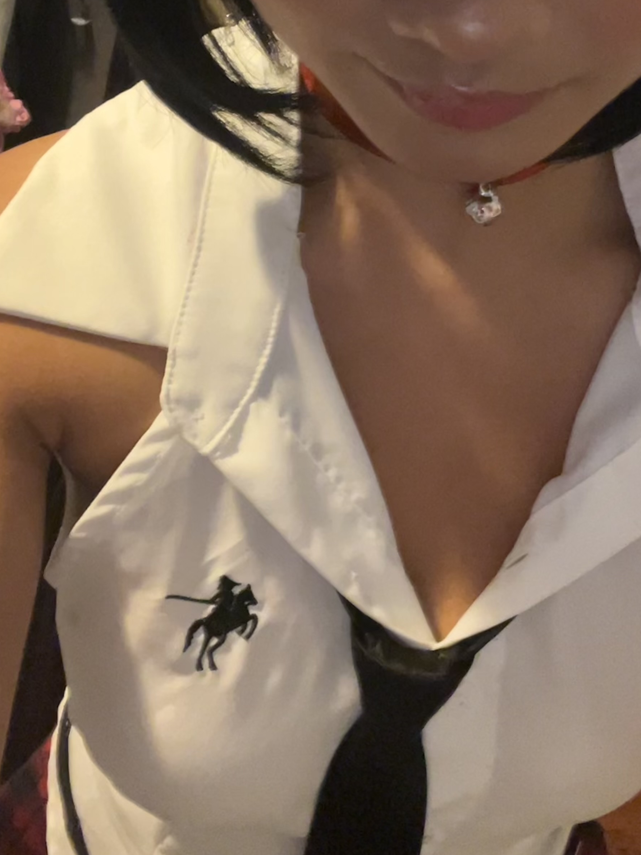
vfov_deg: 47.0
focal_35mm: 39
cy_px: 279
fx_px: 963
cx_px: 378
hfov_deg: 36.7
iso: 2000
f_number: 2.2
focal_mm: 2.71
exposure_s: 1/15
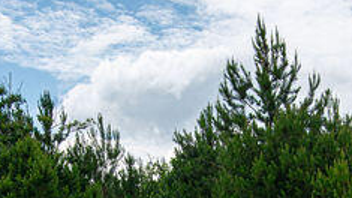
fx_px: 681
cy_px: 308
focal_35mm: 73
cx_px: 195
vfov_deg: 15.1
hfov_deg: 29.0
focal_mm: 16
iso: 320
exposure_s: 1/1600
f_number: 7.1
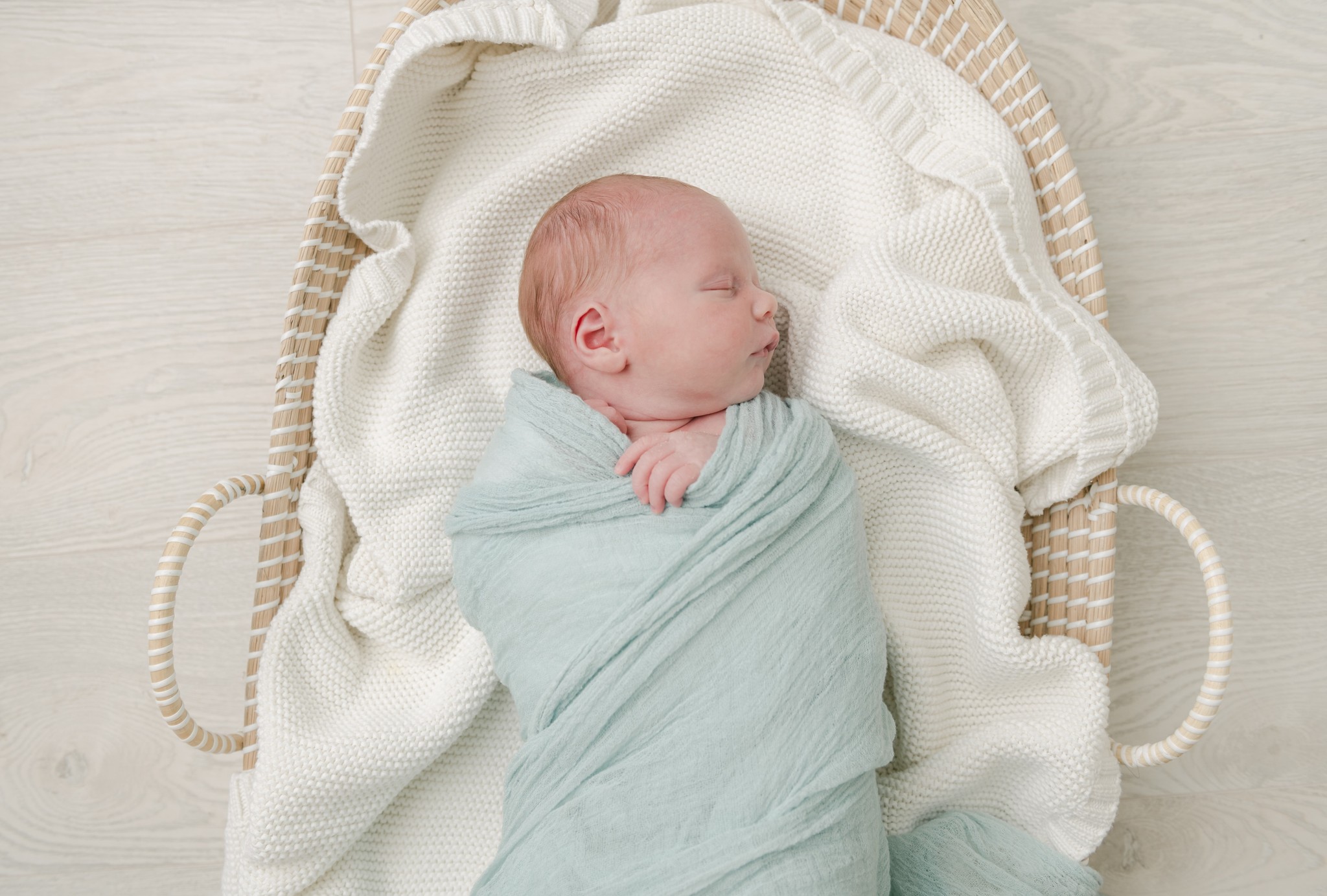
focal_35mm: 32
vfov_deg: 41.5
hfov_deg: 58.6
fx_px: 1181
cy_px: 436
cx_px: 637
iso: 320
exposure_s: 1/200
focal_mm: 29
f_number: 4
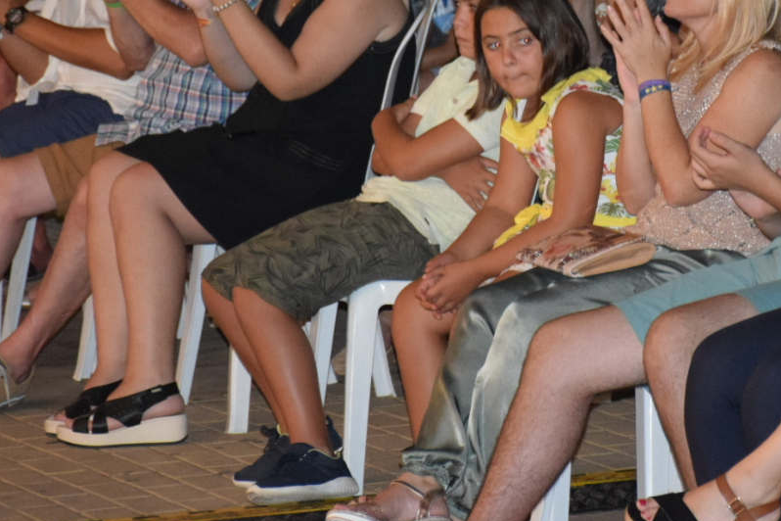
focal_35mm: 274
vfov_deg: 5.0
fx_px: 5944
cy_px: 20
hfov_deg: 7.5
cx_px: 580
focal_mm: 90
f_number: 5.3
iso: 3200
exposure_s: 1/60
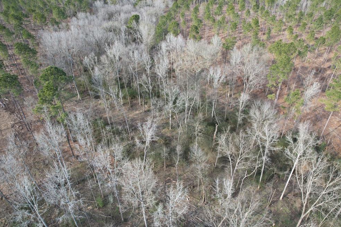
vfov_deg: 55.1
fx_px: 218
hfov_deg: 76.1
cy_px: 109
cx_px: 171
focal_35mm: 23
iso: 100
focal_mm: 8.38
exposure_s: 1/250
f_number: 2.8
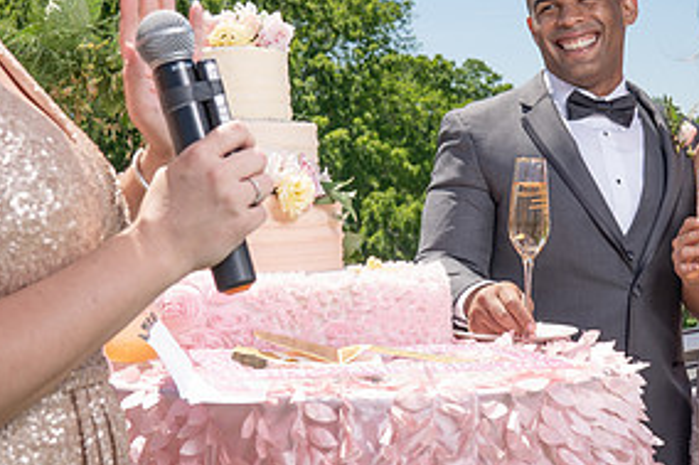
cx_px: 371
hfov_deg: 26.7
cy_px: 126
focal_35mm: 76
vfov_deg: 17.8
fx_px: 1475
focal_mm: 35
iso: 50
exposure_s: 1/250
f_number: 7.1
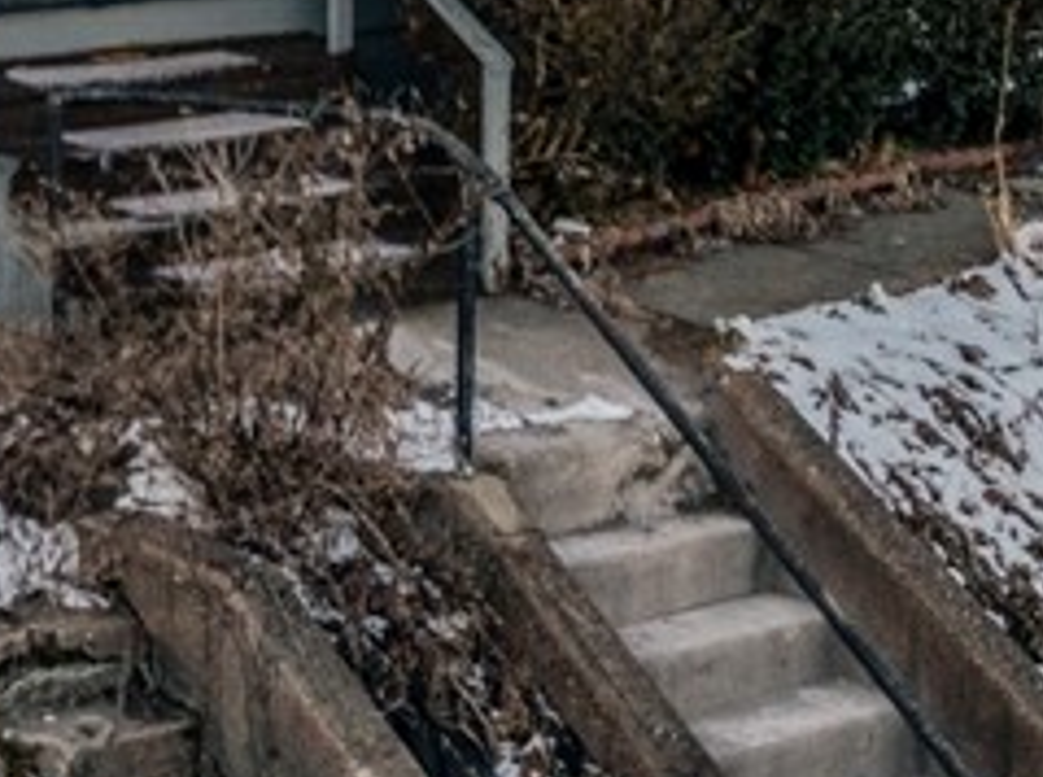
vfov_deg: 13.5
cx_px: 4
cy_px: -354
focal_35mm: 103
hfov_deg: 18.6
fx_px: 3096
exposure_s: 1/500
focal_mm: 12.29
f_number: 2.8
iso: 160
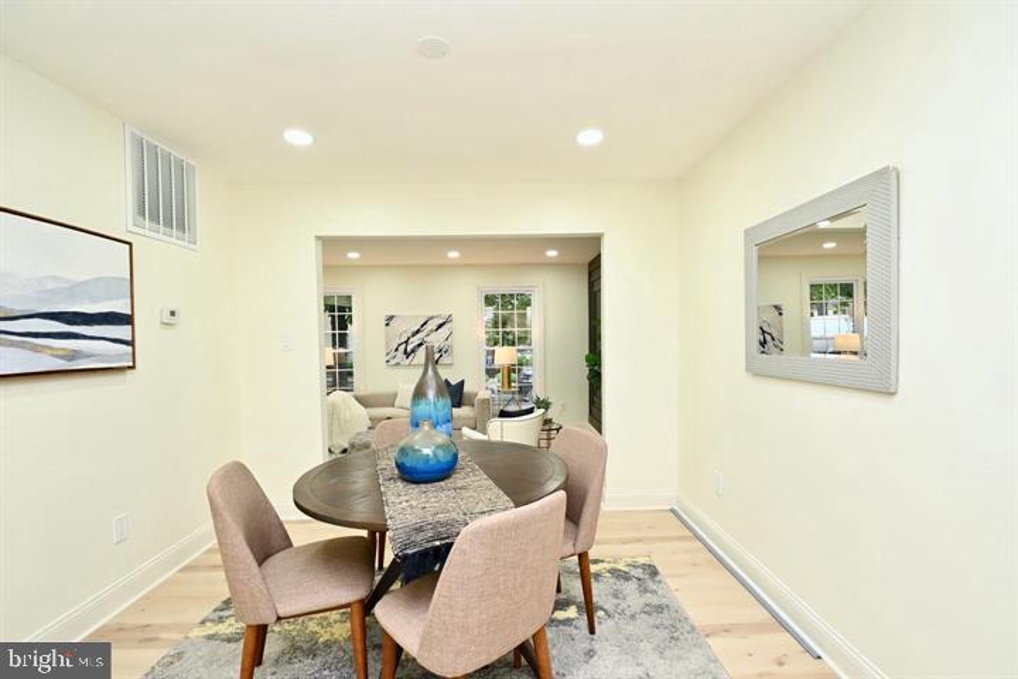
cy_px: 340
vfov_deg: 77.3
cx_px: 509
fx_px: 424
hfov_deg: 100.4
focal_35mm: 15
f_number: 7.1
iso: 320
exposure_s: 1/30
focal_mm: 10
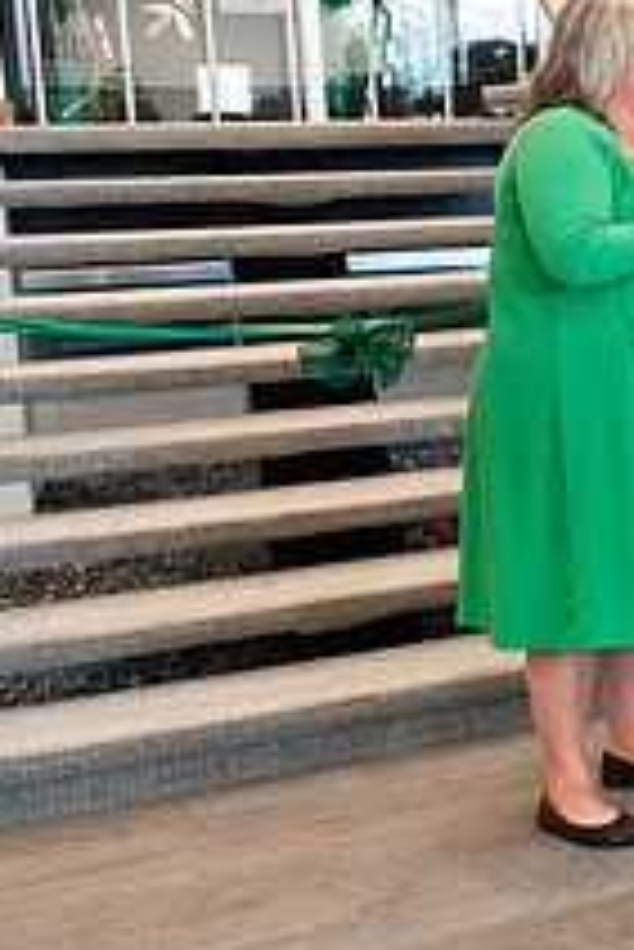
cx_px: 1295
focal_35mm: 66
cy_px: 279
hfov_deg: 15.9
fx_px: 1741
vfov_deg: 30.2
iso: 1250
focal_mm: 24
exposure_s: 1/160
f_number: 3.2
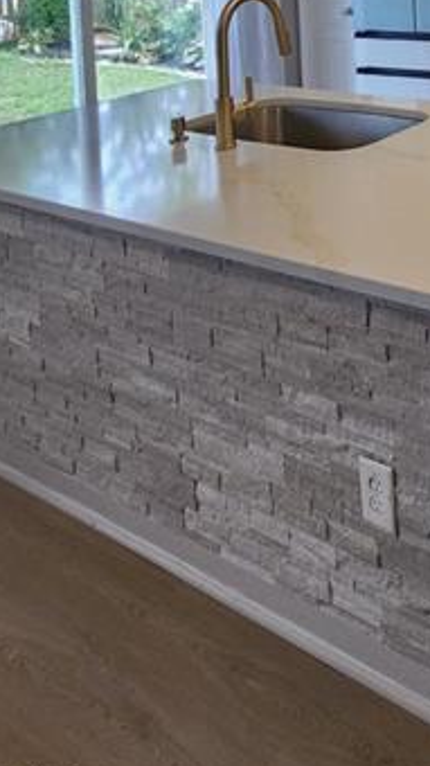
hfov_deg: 28.0
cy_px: -68
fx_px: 649
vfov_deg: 46.1
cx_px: 603
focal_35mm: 32
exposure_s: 1/60.2
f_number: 2.2
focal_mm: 2.2
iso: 125
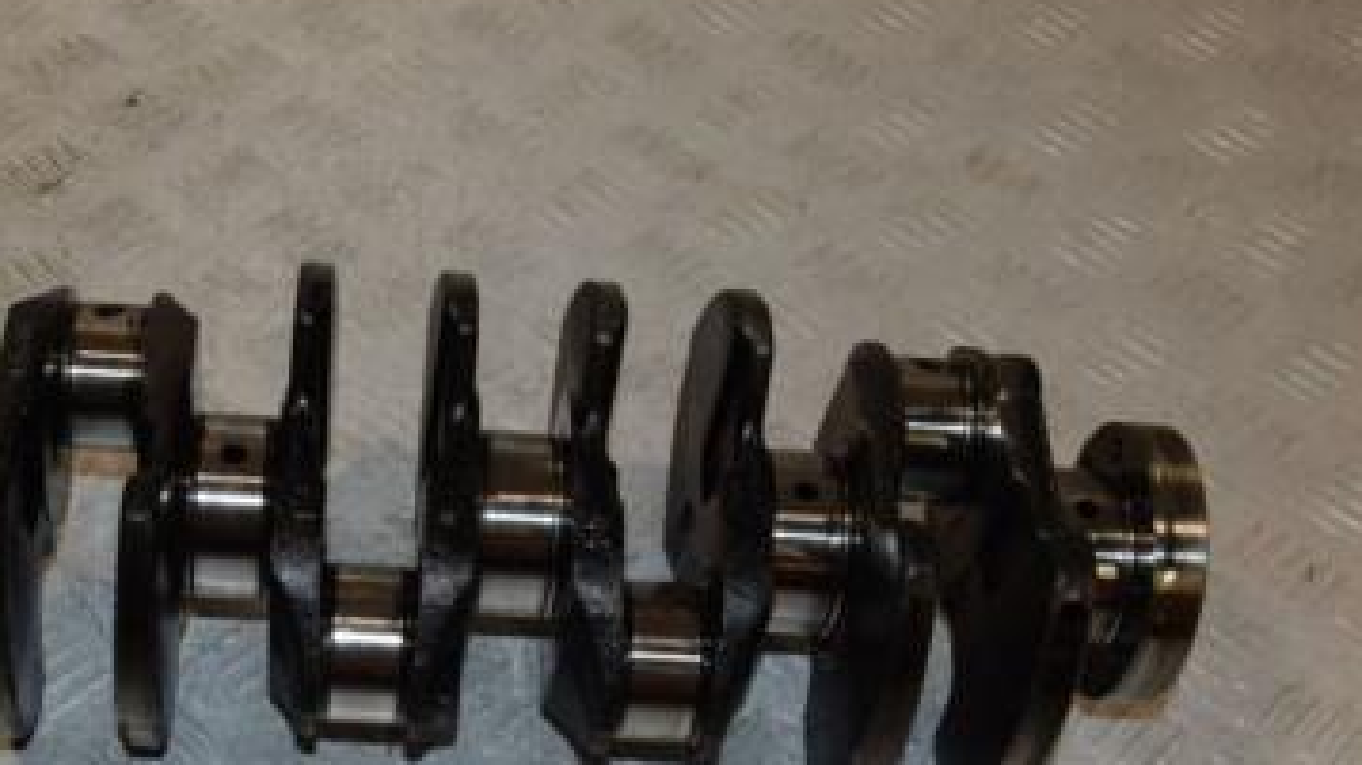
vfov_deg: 20.5
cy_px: 582
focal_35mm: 58
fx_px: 2094
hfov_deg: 35.3
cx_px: 346
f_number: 9
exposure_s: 1/200
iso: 800
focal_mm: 22
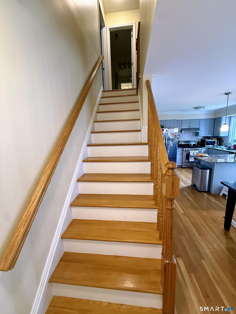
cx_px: 118
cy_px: 157
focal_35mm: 14
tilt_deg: -9.7
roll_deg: +2.2
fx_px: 127
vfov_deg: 102.1
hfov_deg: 85.7
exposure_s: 1/60
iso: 250
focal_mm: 2.22
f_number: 2.2
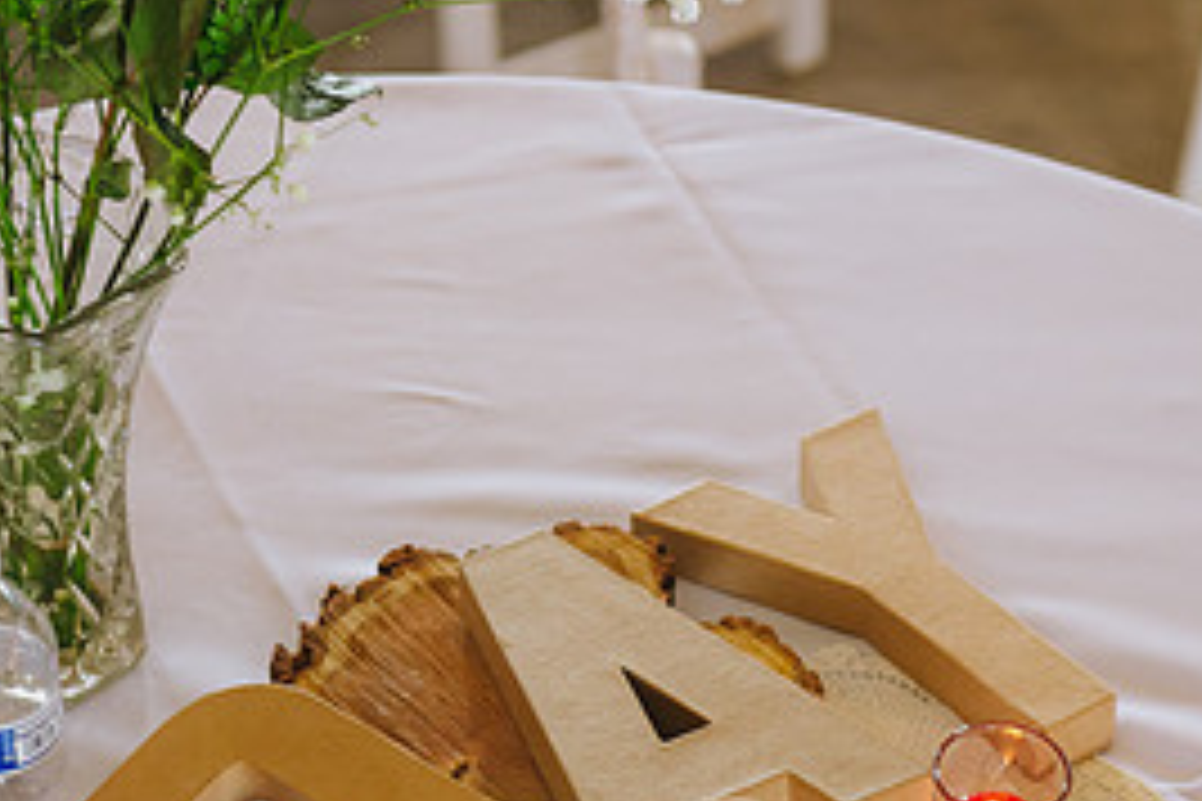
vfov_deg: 12.1
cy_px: 542
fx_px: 3773
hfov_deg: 18.1
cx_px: 504
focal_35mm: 113
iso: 800
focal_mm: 52
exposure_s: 1/100
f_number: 3.5
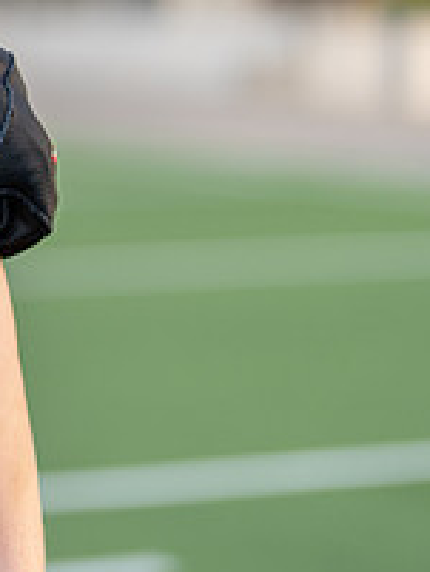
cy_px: 50
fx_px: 2780
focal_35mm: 168
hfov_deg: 8.5
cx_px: -323
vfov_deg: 11.7
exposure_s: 1/2000
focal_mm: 50
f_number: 1.2
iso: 100
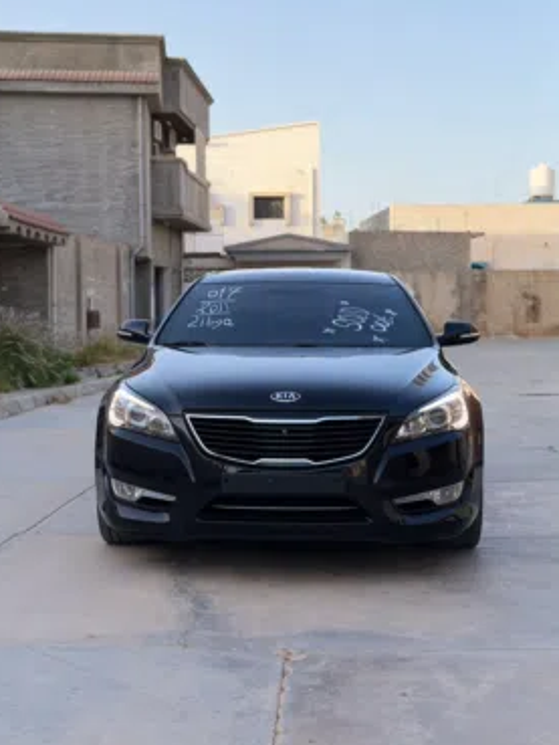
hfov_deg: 28.0
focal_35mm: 52
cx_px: 289
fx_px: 1119
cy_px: 347
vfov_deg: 36.8
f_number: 1.78
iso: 64
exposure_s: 1/1403
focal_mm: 6.76
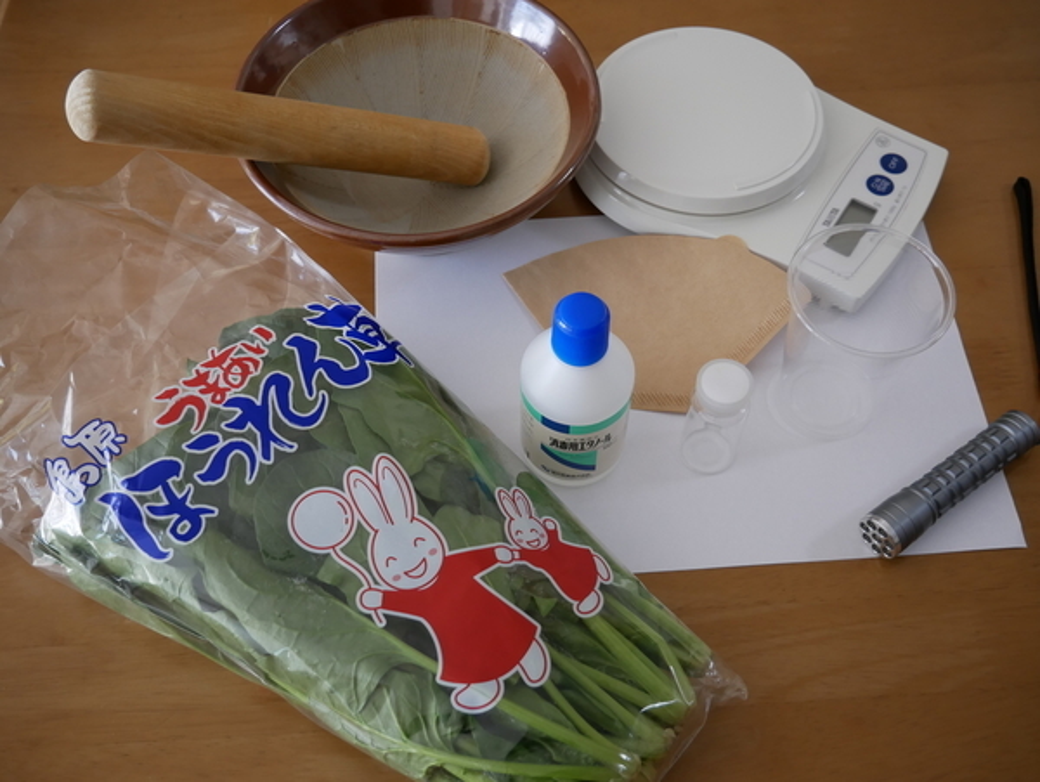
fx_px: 1203
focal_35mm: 40
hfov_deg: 46.8
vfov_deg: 36.0
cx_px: 520
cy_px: 391
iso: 640
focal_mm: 20
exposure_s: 1/60
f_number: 4.1
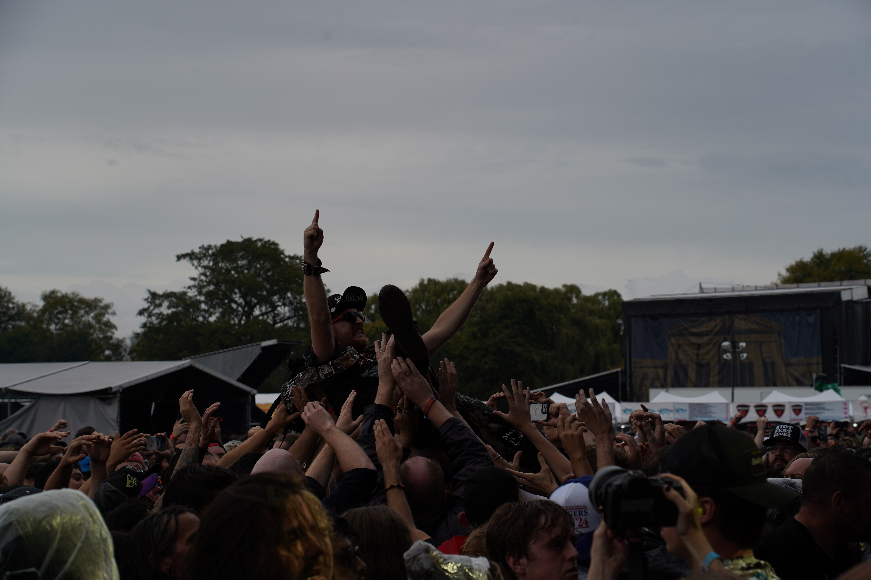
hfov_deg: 23.6
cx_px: 436
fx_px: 2081
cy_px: 290
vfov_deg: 15.9
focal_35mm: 86
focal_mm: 86
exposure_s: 1/640
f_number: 8
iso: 100
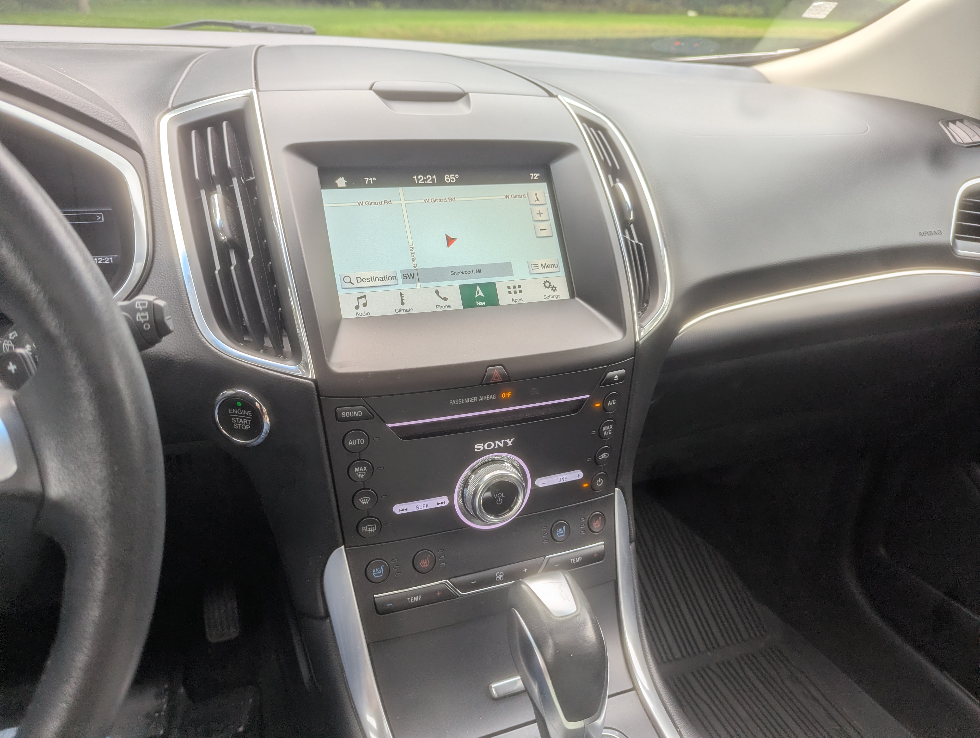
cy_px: 369
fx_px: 680
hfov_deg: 71.5
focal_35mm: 24
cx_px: 490
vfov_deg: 56.9
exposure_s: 1/117
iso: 38
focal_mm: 6.81
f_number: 1.85
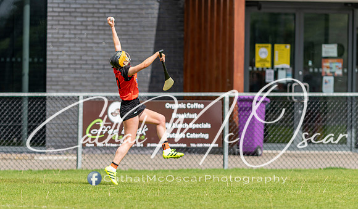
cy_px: 129
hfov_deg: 3.4
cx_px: 152
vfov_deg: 2.0
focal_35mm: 629
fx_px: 6029
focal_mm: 300
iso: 110
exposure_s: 1/2000
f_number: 2.8
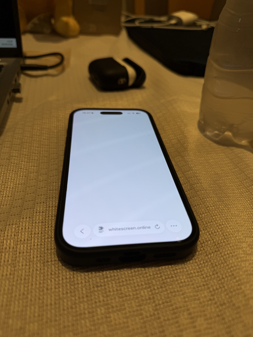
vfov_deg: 71.6
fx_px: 234
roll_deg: -5.6
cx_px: 126
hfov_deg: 56.8
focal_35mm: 24
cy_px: 168
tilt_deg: -38.3
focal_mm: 6.76
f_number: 1.78
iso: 64
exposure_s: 1/256
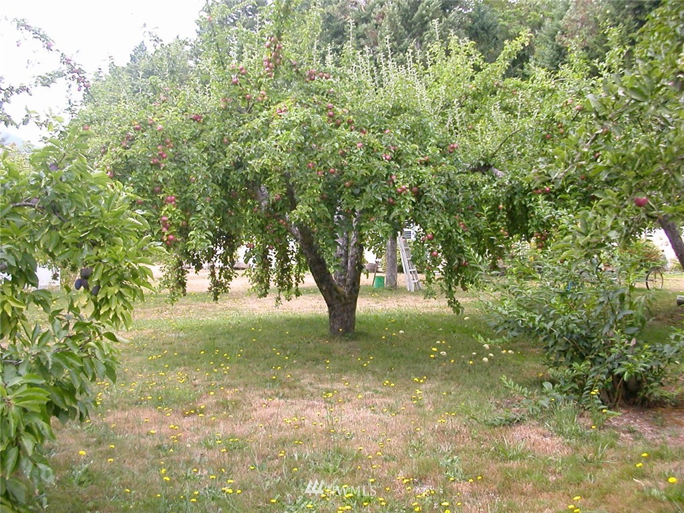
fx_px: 731
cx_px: 342
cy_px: 256
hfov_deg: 50.1
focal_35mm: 37
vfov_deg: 38.7
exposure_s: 1/144
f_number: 2.7
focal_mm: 5.6
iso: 100
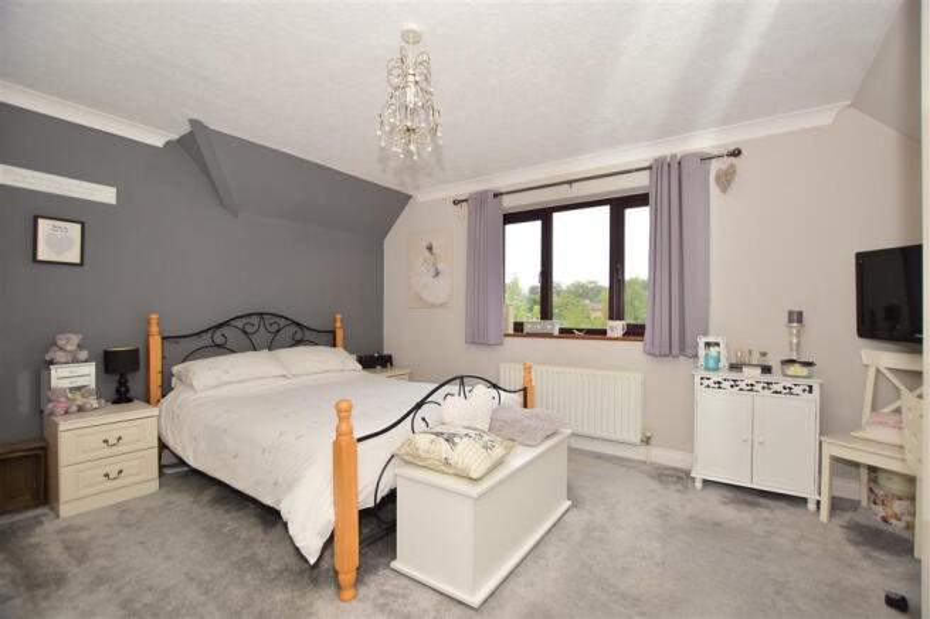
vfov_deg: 77.3
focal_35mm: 15
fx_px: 387
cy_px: 310
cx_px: 465
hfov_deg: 100.4
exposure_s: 1/60
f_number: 4.5
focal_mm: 10
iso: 500
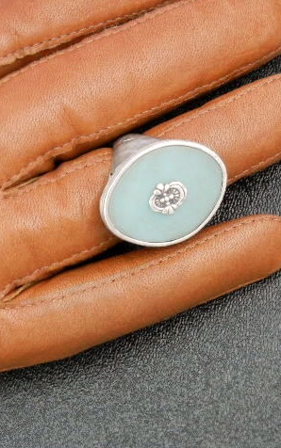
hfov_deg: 15.6
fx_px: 1028
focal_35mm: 84
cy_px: 223
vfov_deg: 24.6
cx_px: 169
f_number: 4
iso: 200
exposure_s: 1/3.8
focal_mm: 10.6
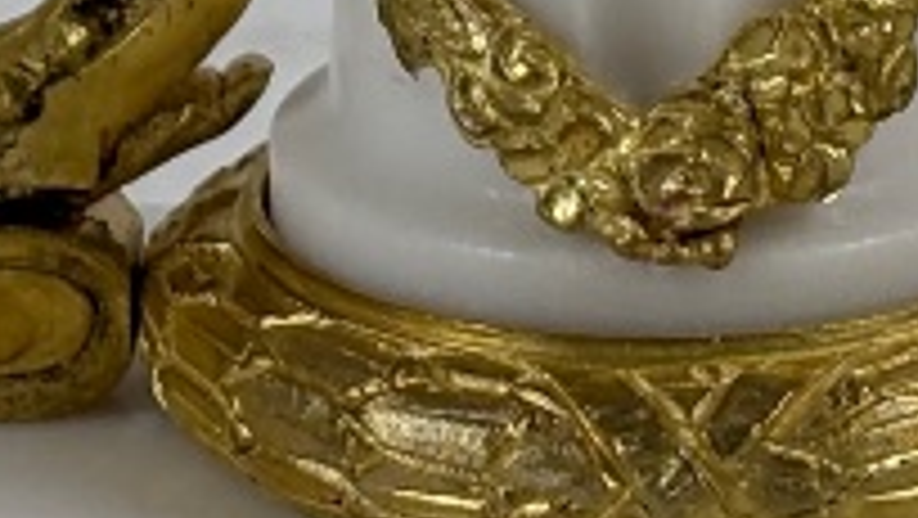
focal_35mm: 333
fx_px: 8110
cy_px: -176
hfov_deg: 6.5
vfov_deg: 3.6
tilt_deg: -16.3
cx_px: 765
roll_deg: -1.1
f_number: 1.6
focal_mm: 5.96
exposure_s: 1/369
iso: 50
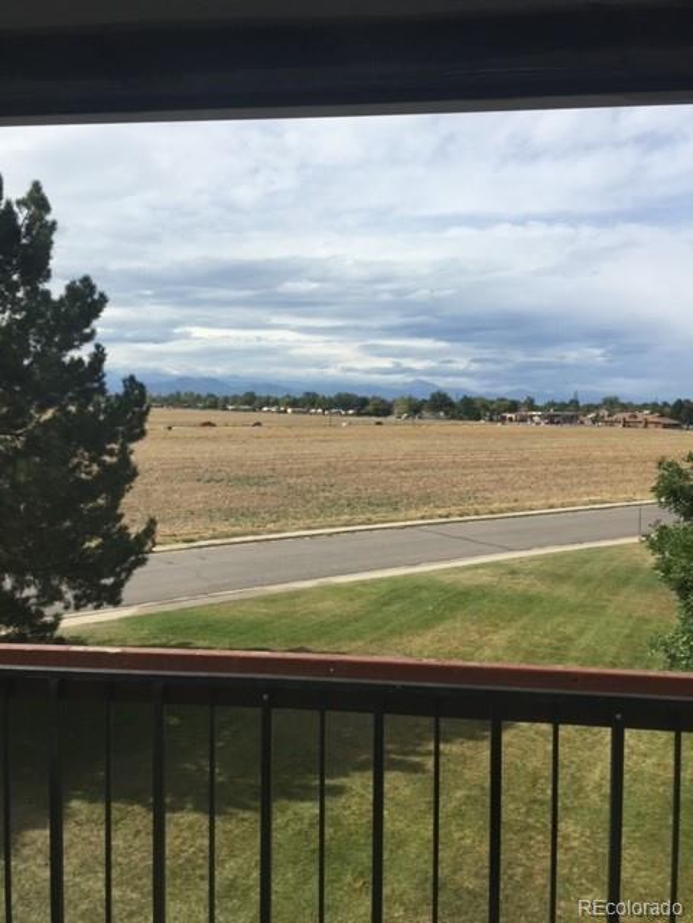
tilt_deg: -3.3
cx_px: 346
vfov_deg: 61.7
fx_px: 774
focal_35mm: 29
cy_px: 462
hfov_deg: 48.2
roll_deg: -2.2
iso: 32
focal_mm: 4.15
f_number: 2.2
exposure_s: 1/2326
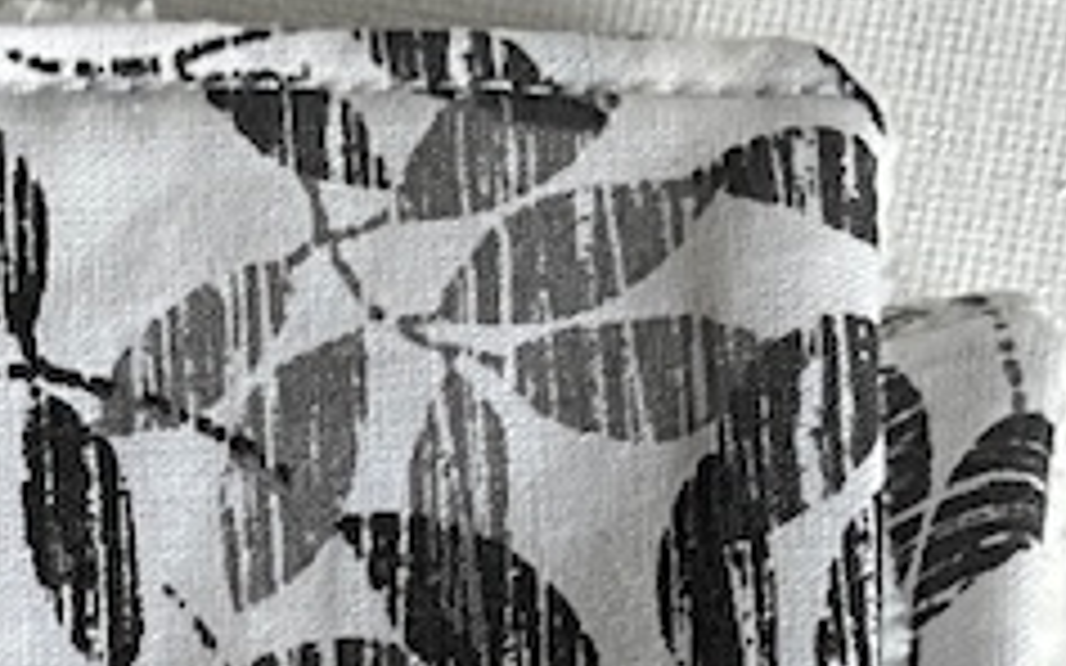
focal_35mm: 166
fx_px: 4821
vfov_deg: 7.3
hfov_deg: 12.5
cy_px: 1737
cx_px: 126
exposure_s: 1/166
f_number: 1.8
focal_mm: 3
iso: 16
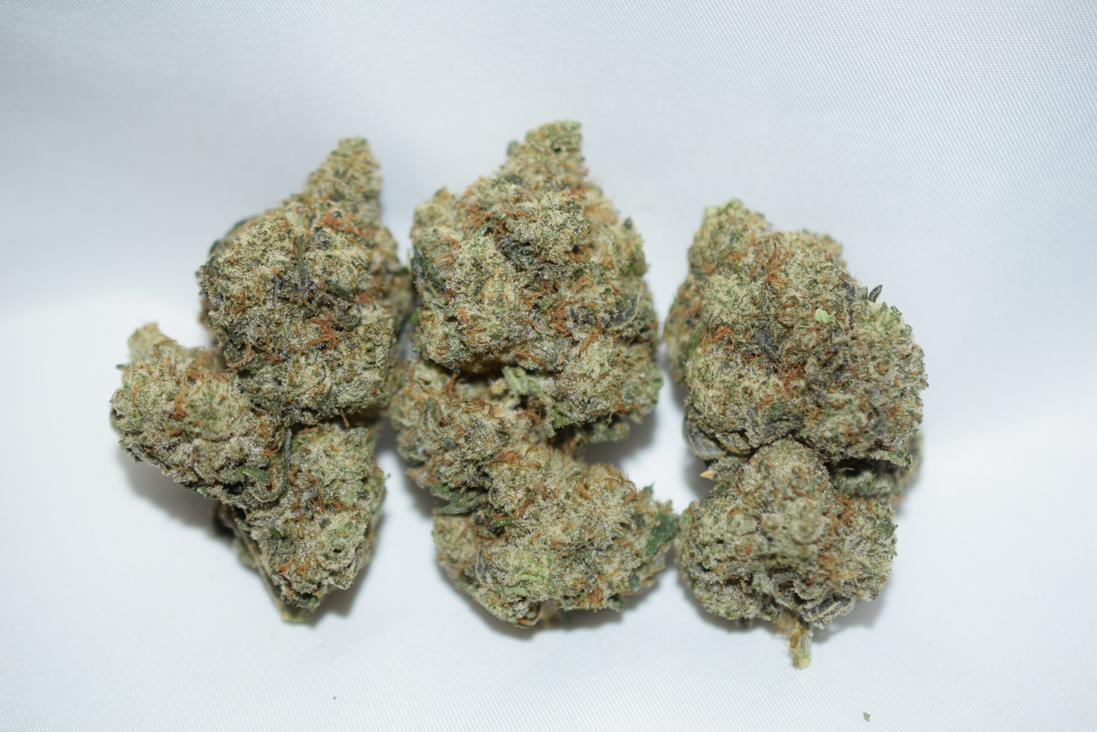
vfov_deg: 22.6
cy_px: 366
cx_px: 548
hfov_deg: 33.4
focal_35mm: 60
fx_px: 1828
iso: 100
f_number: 3.2
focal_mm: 40
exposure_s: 1/60
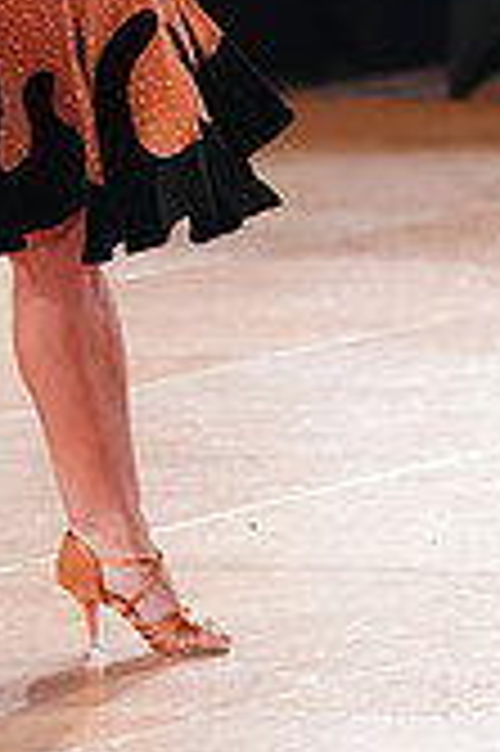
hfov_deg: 3.0
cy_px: -203
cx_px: 498
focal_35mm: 455
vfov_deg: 4.5
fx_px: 9498
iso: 3200
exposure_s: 1/640
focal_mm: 131
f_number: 2.8
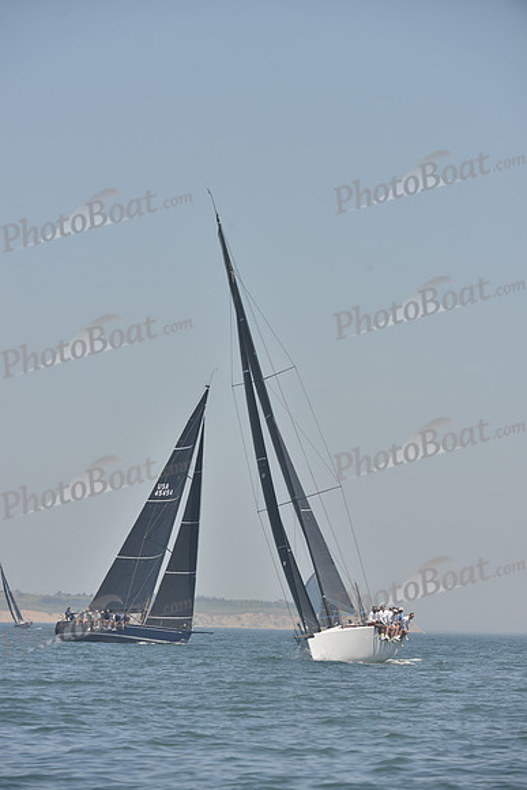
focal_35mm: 200
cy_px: 395
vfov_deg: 10.3
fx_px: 4389
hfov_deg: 6.9
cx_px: 264
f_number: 7.1
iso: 280
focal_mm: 200
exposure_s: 1/1000
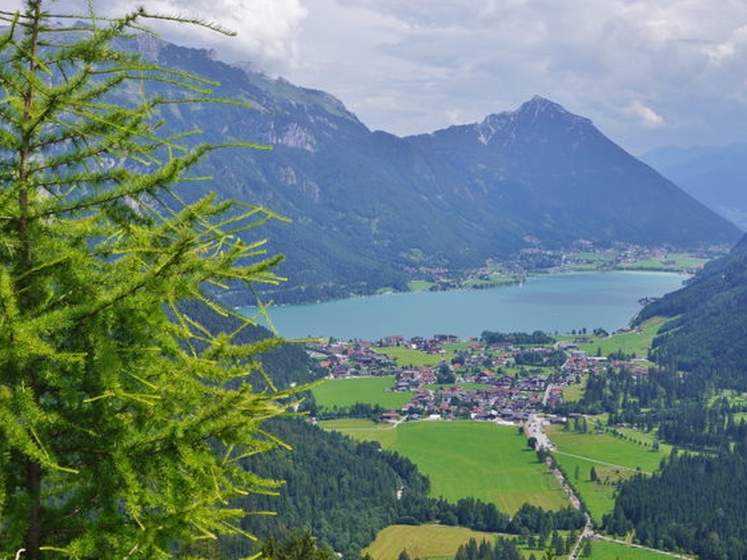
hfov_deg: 33.4
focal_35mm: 58
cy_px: 280
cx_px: 423
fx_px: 1242
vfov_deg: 25.4
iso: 100
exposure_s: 1/160
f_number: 13
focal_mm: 35
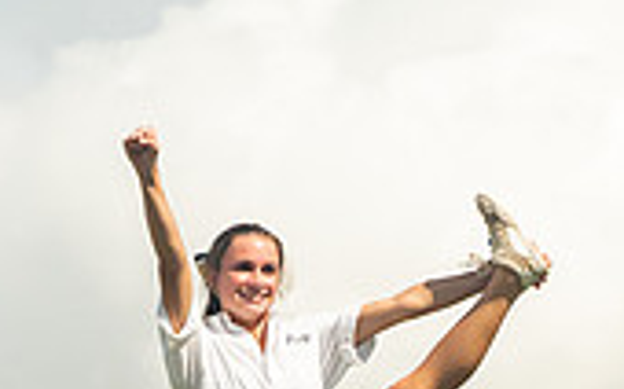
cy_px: 807
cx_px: 338
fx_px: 4810
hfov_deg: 7.4
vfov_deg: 4.6
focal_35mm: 283
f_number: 3.5
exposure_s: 1/800
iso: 800
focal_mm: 70
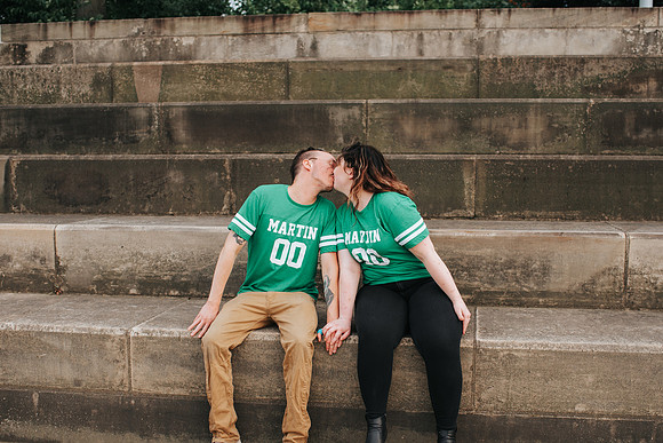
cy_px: 267
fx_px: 800
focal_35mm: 43
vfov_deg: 30.8
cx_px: 352
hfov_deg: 45.0
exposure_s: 1/1000
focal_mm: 35
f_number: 3.2
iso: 400
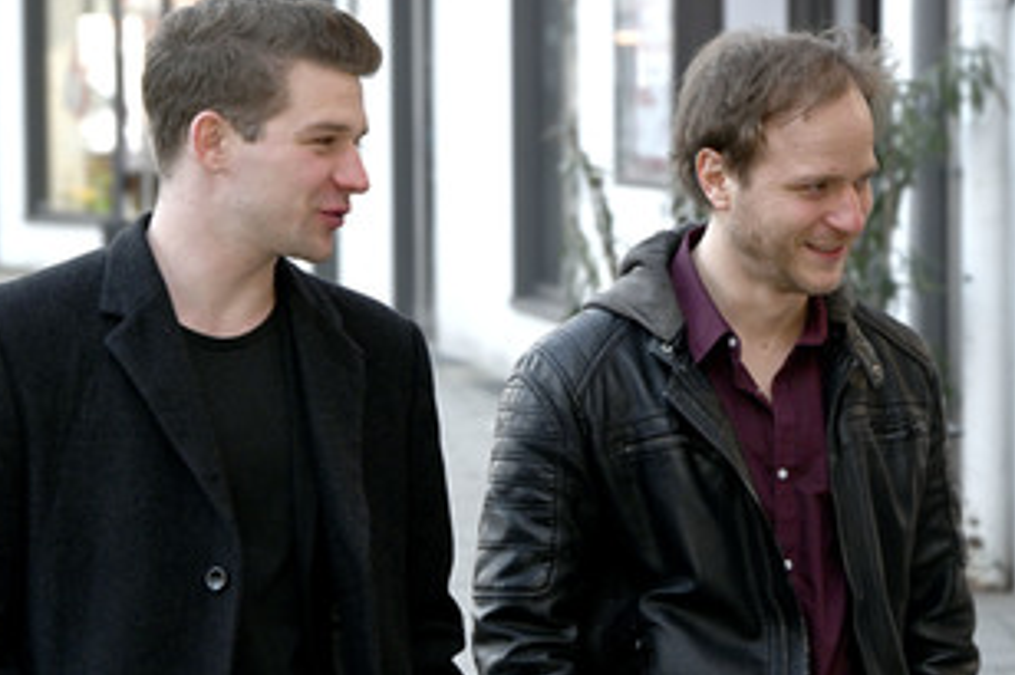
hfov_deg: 14.5
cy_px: 435
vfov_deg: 9.6
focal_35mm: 142
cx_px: 536
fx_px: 4001
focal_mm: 97
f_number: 6.3
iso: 800
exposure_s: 1/125
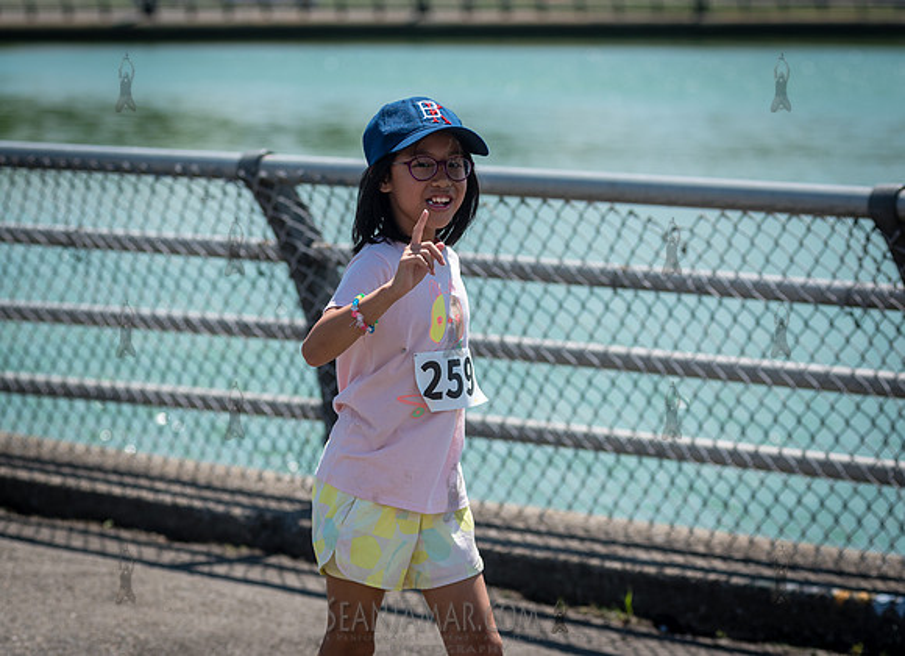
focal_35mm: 143
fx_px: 3696
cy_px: 332
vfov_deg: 10.1
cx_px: 408
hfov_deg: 14.0
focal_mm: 112
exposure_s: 1/1600
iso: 200
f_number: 4
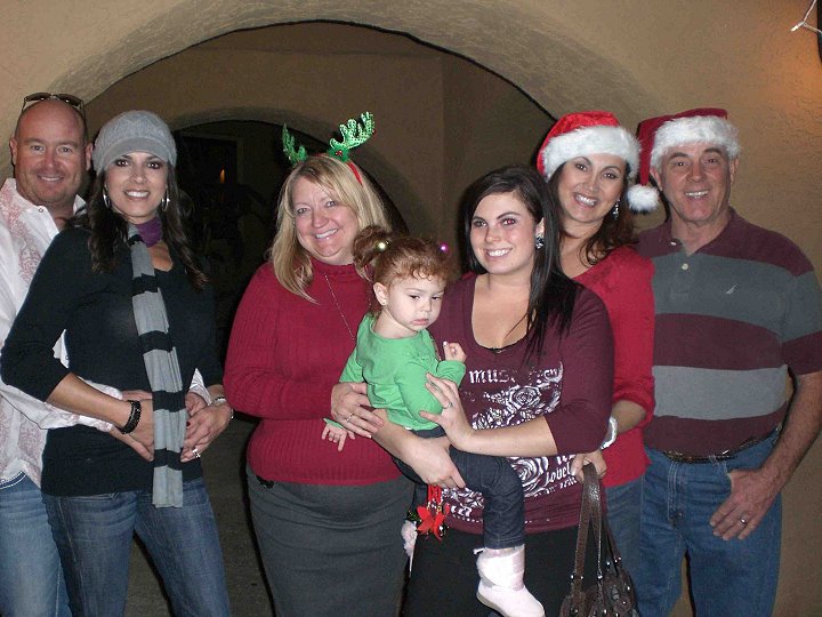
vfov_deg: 37.7
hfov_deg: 49.0
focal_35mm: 38
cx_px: 411
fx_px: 902
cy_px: 308
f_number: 3.1
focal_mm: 6.3
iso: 200
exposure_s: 1/60
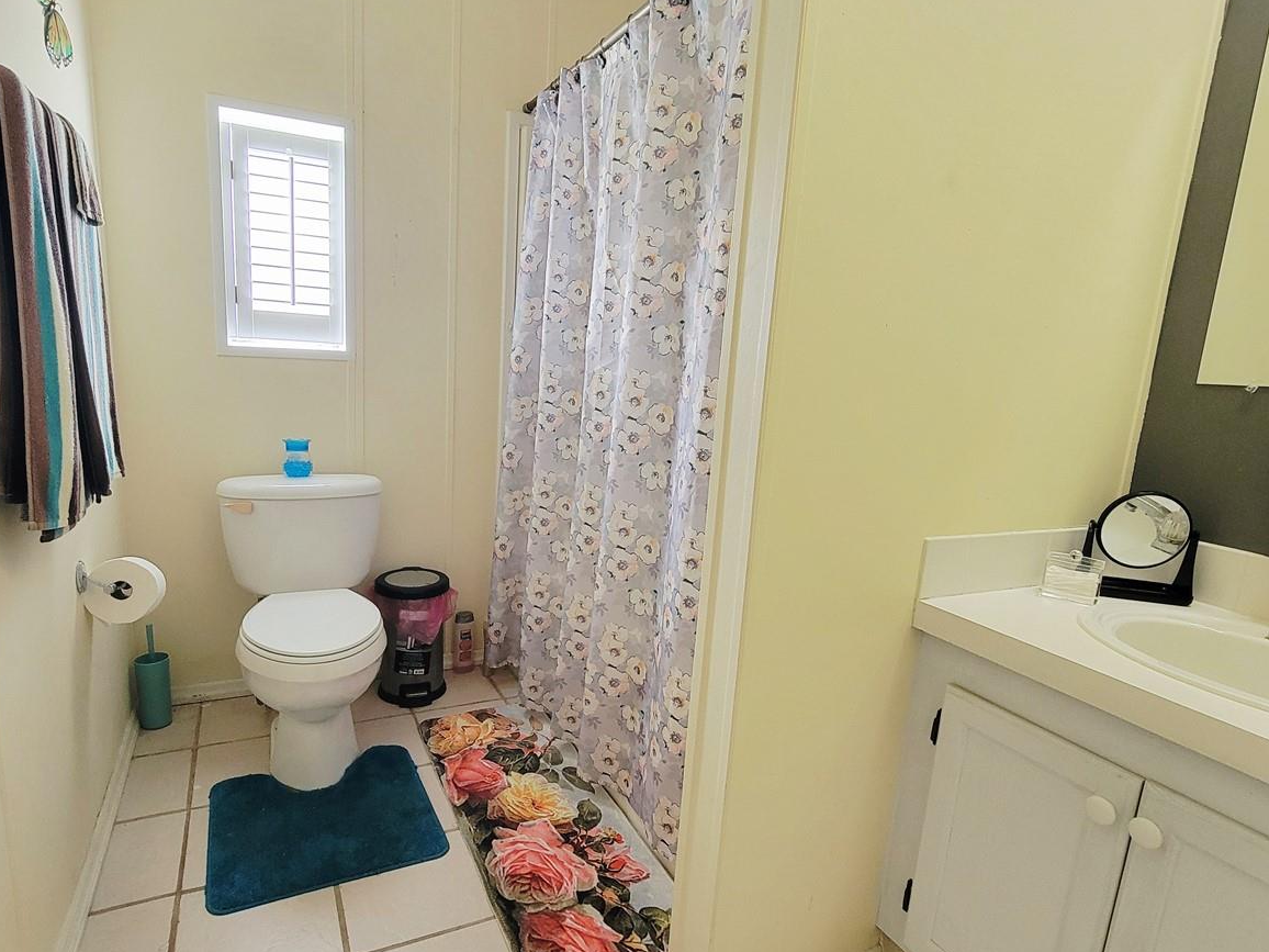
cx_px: 603
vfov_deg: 71.5
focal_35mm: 18
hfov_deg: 87.7
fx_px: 660
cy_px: 508
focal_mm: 2.2
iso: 250
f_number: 2.2
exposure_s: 1/60.2
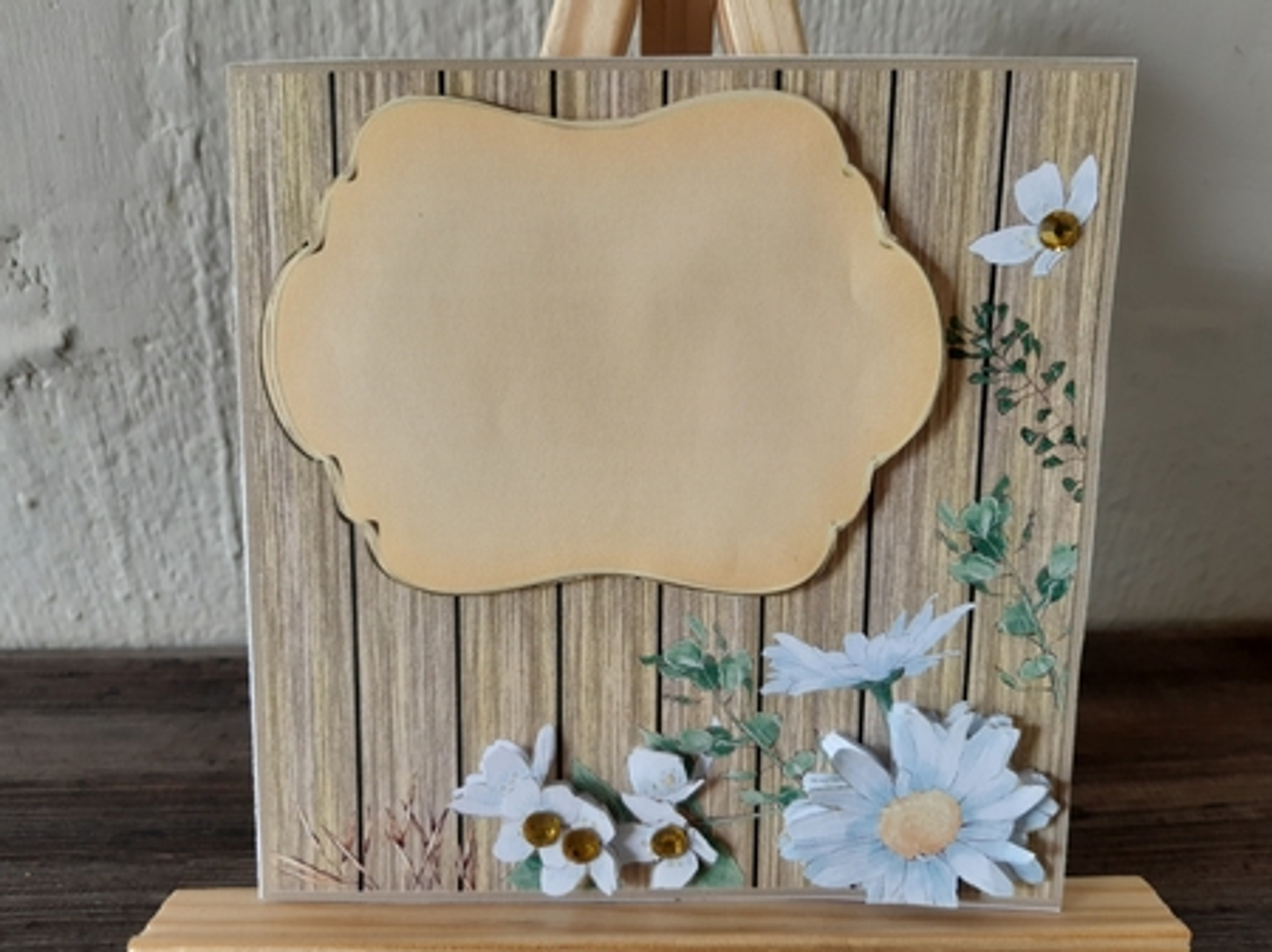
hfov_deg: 67.3
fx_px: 955
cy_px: 476
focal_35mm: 26
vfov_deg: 53.0
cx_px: 636
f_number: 1.7
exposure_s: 1/50
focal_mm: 3.92
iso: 100
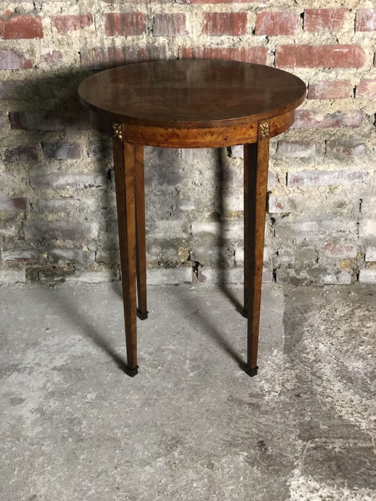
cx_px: 188
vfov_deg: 36.8
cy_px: 250
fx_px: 753
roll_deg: +1.6
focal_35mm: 52
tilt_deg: -30.5
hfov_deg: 28.0
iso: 160
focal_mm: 6
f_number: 2.4
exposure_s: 1/11
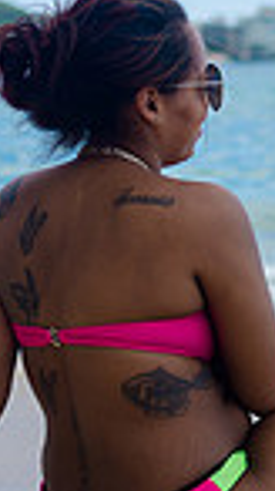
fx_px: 2038
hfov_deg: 7.7
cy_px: 251
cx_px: 276
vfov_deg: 13.7
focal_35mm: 157
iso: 100
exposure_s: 1/1250
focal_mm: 35
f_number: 2.5
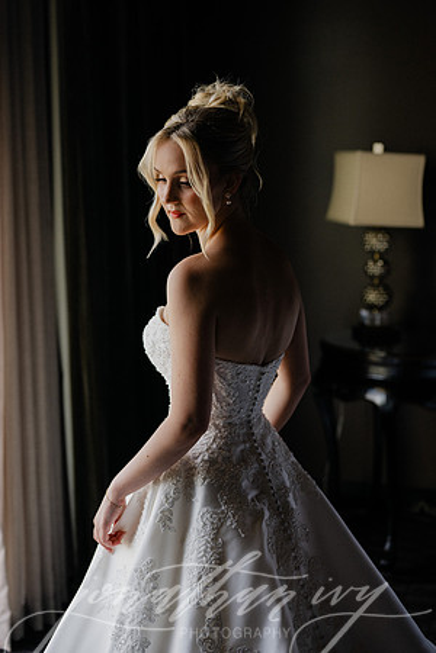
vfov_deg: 39.6
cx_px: 218
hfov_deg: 27.0
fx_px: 908
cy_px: 326
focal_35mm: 50
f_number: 2.5
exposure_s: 1/320
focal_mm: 50
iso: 250
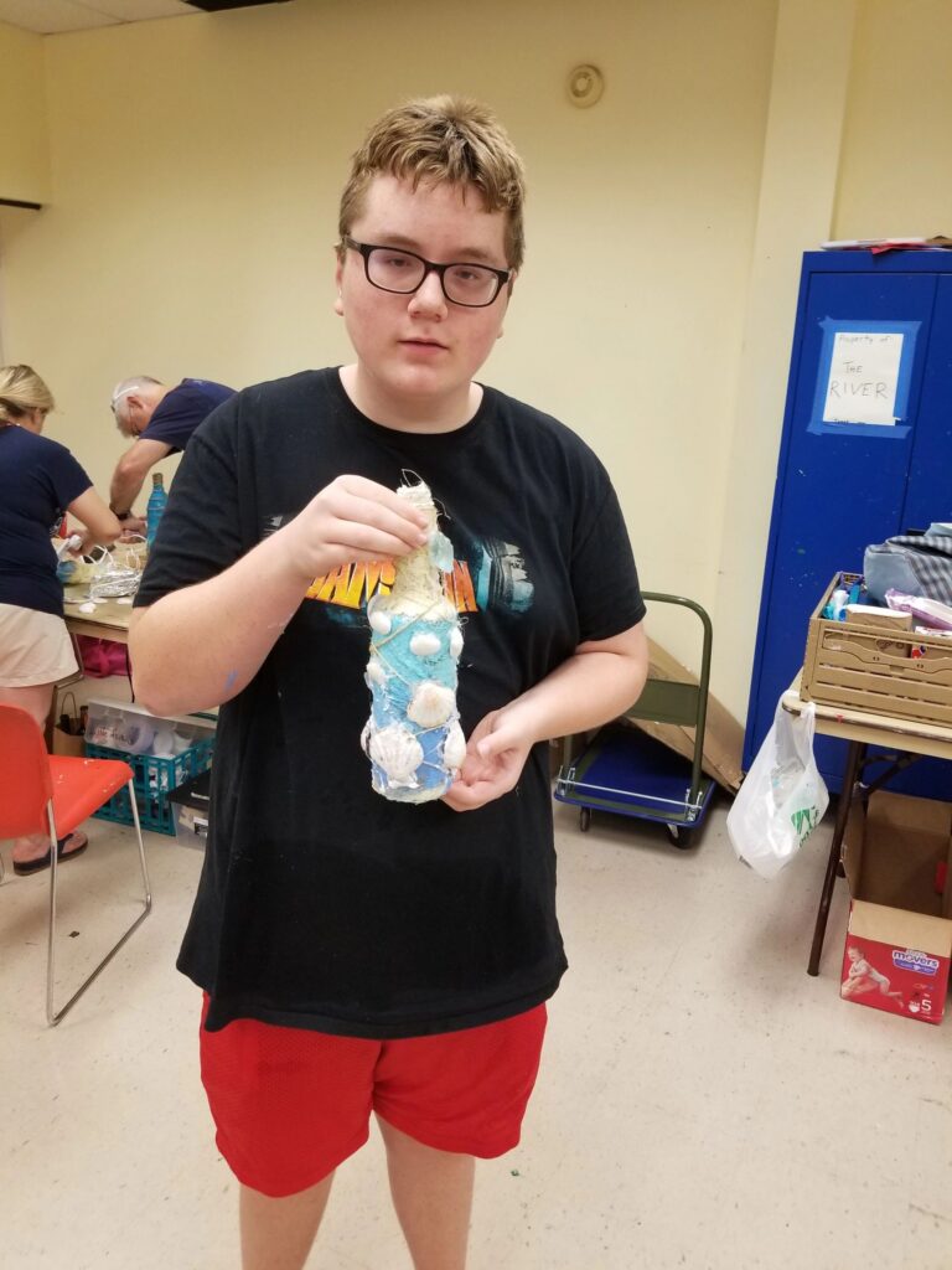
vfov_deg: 67.3
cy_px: 635
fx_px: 953
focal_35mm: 26
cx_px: 476
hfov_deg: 53.1
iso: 160
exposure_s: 1/30
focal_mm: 4.25
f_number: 1.7
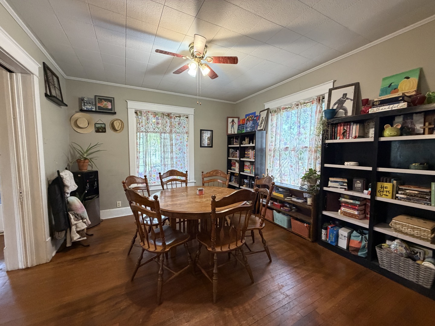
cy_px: 163
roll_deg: +0.1
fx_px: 176
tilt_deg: -3.3
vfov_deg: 85.7
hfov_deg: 102.1
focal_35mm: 14
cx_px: 218
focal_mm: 2.22
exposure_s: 1/60
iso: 500
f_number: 2.2
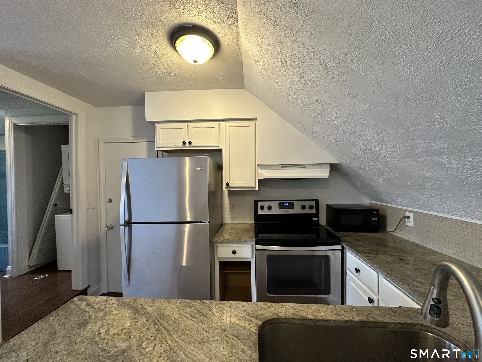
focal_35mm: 14
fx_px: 195
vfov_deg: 85.7
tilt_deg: +0.0
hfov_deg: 102.1
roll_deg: +0.5
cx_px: 241
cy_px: 181
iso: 320
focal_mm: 2.22
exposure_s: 1/60
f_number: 2.2
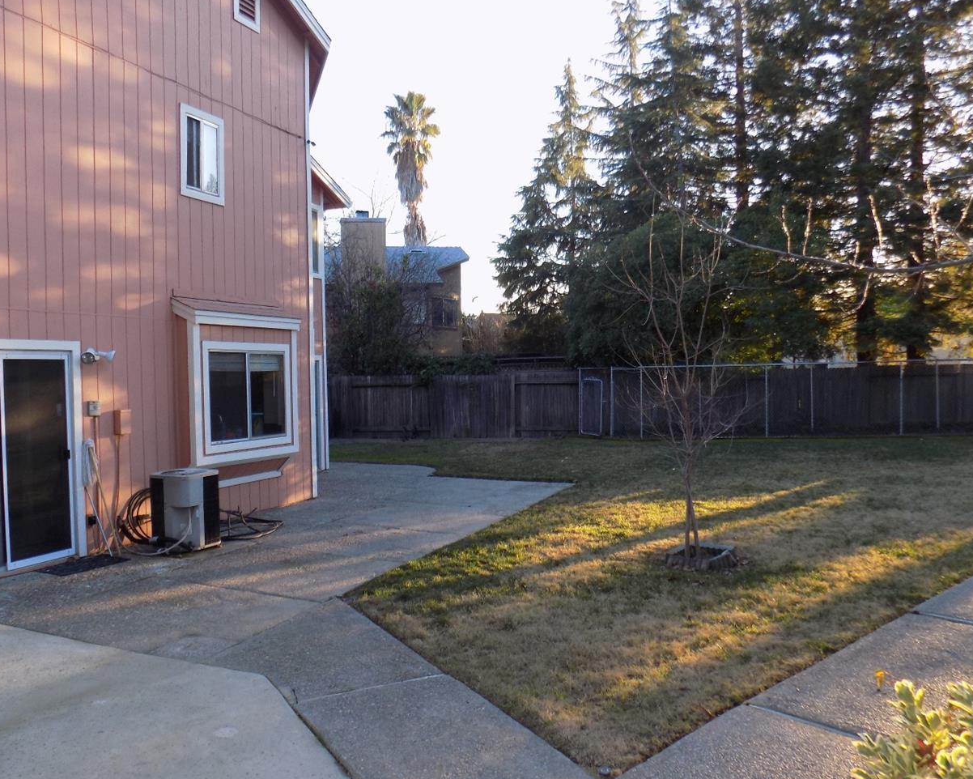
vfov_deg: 51.5
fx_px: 806
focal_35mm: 28
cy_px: 398
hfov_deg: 61.8
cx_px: 406
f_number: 3.1
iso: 80
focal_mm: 4
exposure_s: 1/80
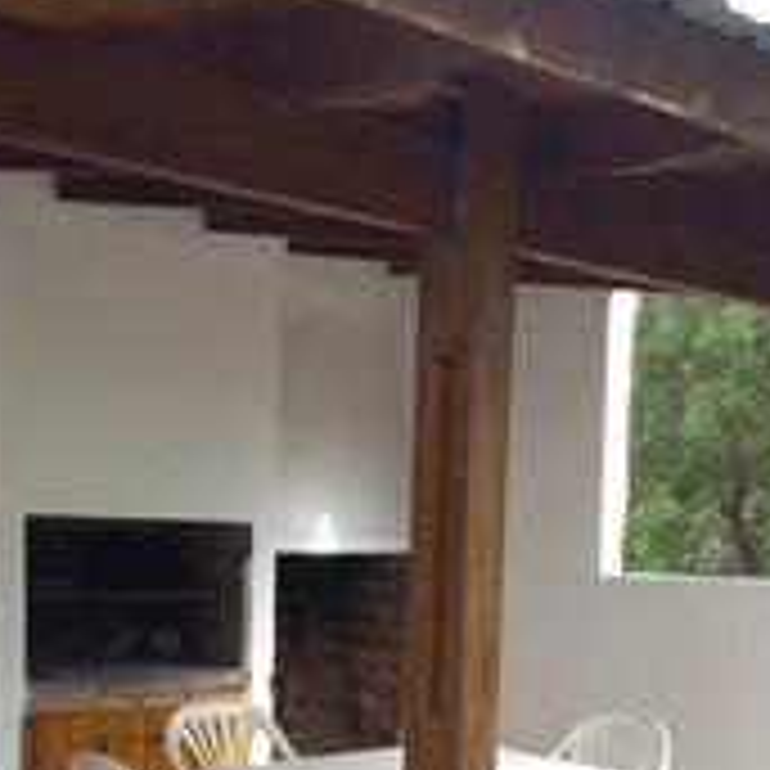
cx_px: 234
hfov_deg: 29.8
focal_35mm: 57
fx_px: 1434
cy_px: 680
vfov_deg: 29.0
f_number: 1.8
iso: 40
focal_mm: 4.6
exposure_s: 1/100
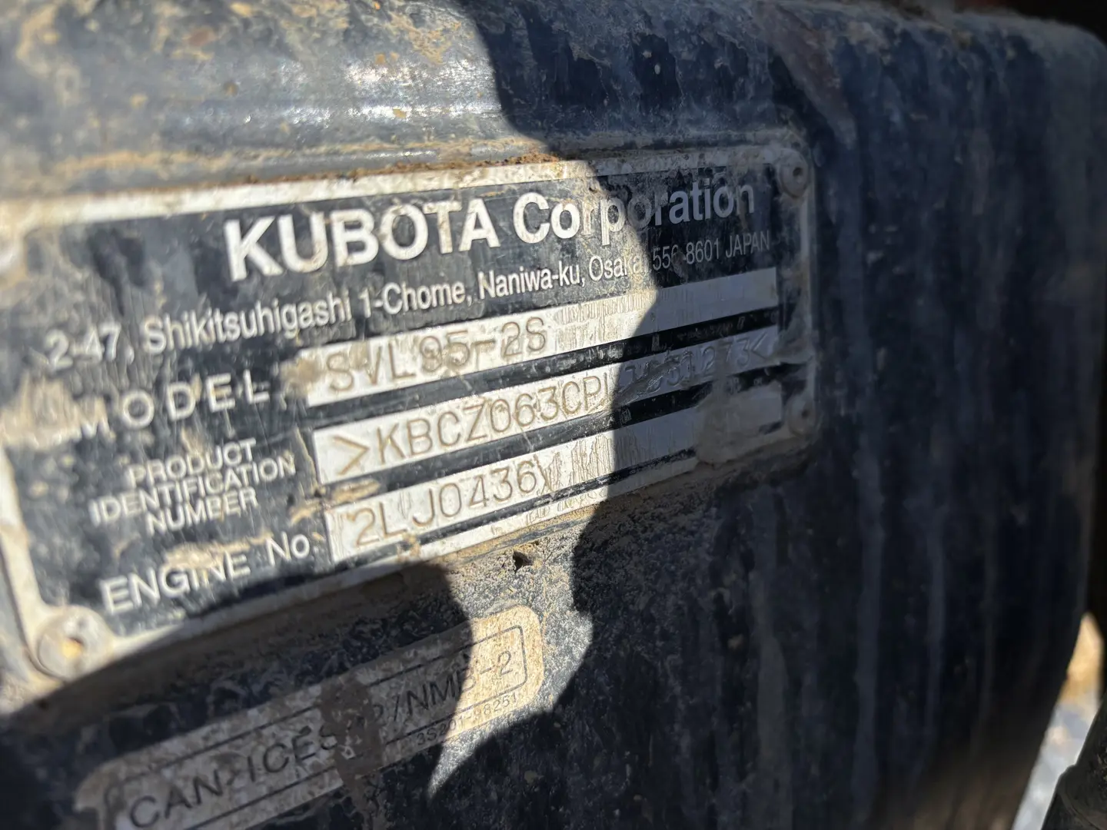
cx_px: 554
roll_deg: -1.5
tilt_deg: -25.4
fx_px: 831
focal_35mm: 26
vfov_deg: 53.1
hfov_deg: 67.3
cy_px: 415
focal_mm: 5.96
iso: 50
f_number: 1.6
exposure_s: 1/3534
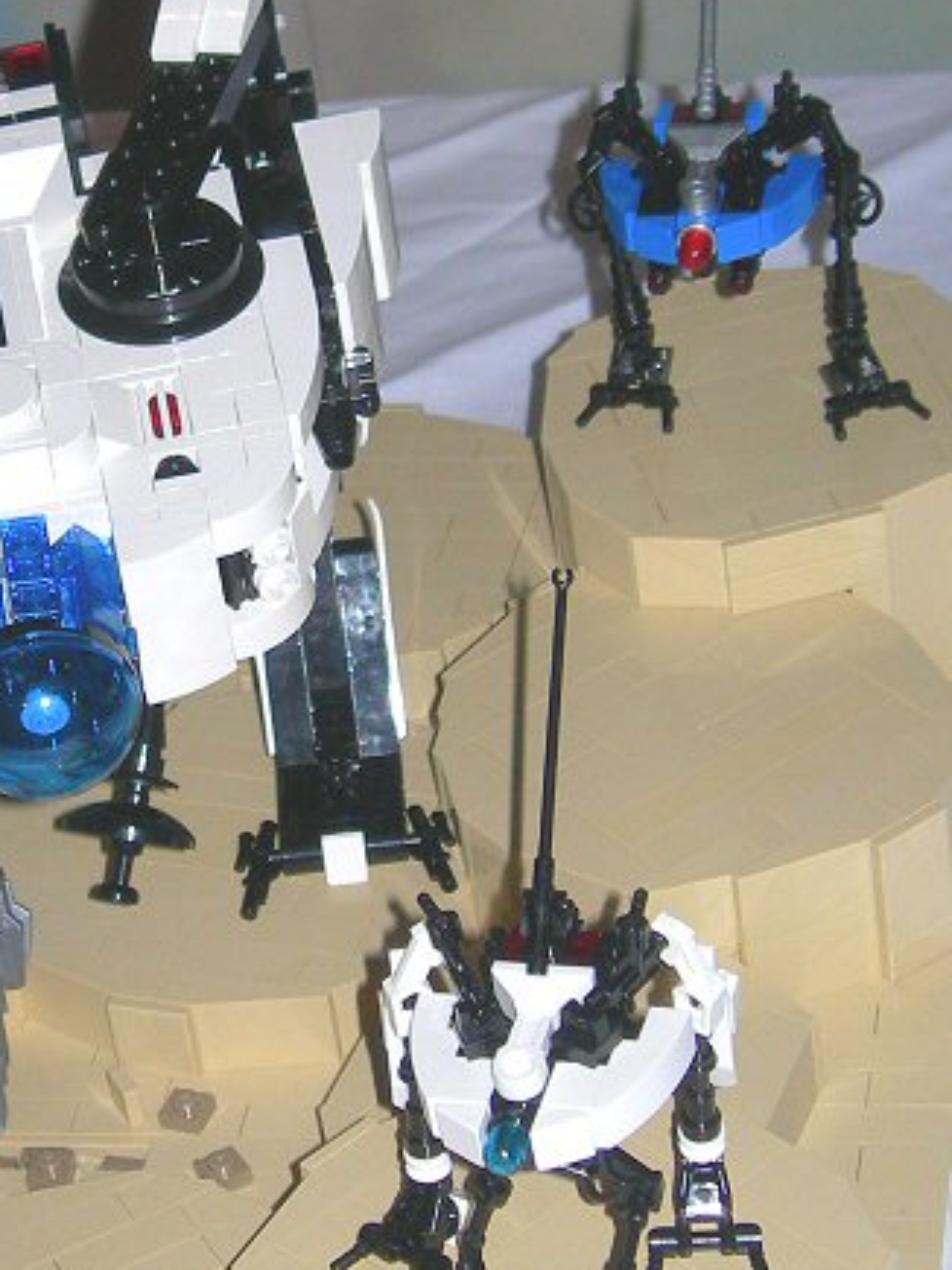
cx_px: 158
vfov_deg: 16.4
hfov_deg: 12.3
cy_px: 473
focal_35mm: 120
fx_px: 4402
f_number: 3.2
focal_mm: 10.6
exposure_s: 1/60.1
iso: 50
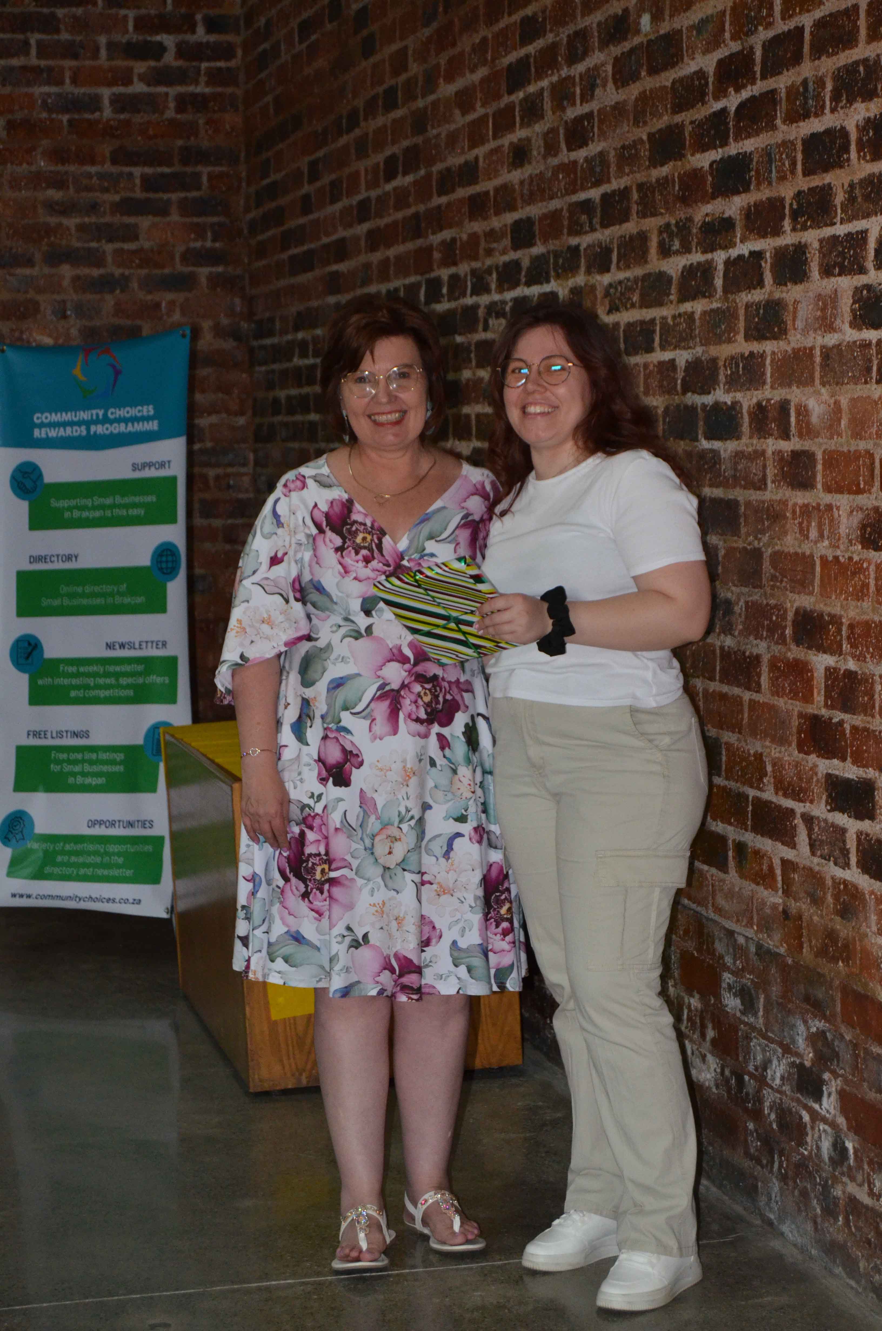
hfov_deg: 18.1
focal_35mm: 75
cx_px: 441
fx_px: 2769
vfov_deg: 27.0
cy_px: 666
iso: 1600
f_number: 5.6
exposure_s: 1/60
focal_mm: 50
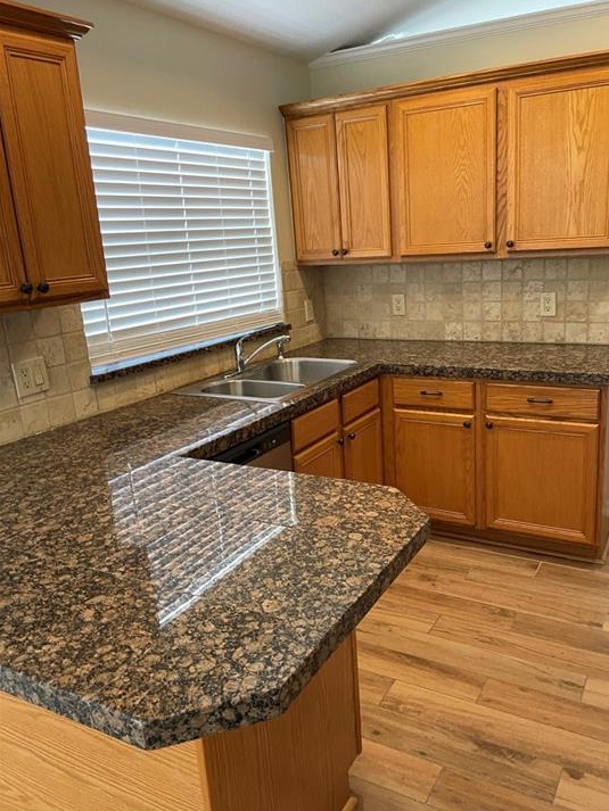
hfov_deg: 49.7
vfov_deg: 63.4
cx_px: 327
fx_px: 657
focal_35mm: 28
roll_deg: +2.7
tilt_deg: -13.8
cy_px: 404
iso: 100
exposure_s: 1/60
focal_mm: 4.2
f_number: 1.6
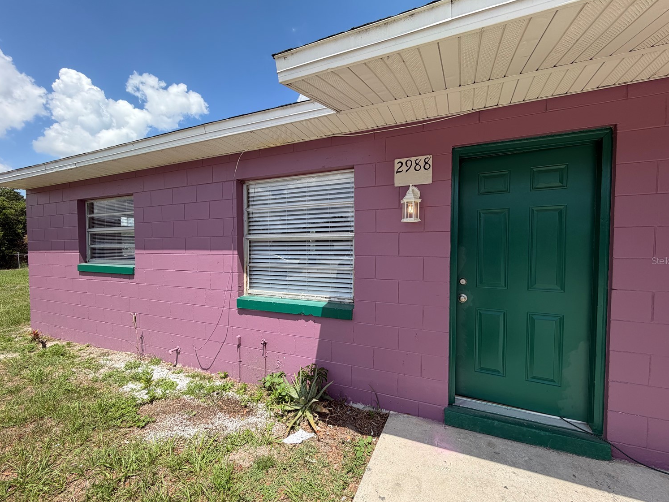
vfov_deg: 81.7
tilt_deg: -2.5
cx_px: 336
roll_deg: +0.7
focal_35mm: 15
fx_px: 290
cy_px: 260
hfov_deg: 98.2
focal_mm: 2.22
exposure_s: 1/770
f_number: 2.2
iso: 32
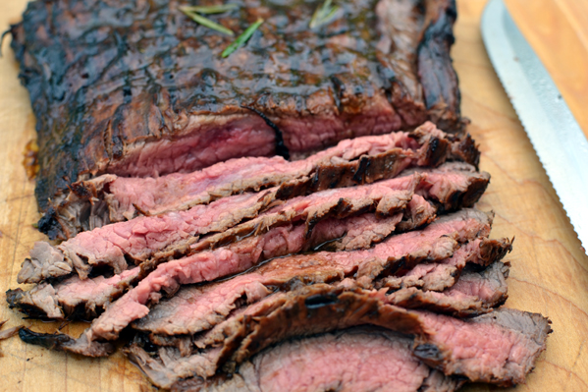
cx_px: 294
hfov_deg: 37.9
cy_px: 196
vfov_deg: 25.7
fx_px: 857
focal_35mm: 52
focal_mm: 35
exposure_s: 1/125
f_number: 5.6
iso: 100
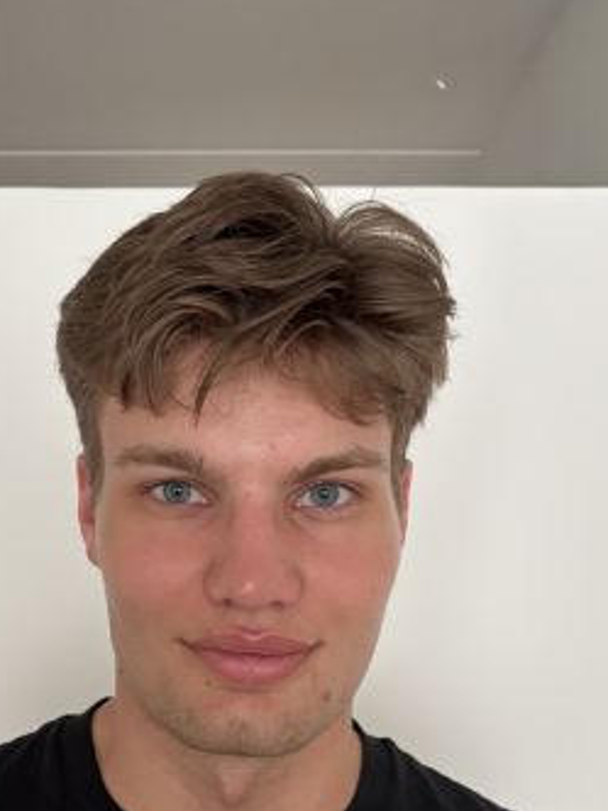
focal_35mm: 47
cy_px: 550
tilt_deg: +0.6
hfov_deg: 30.8
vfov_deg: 39.9
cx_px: 244
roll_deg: -0.6
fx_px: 1101
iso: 320
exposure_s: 1/60
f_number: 1.6
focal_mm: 5.96
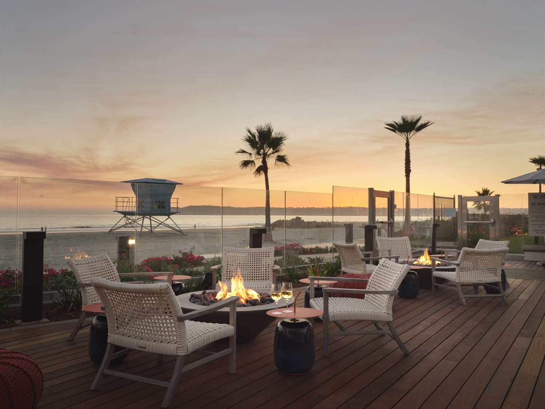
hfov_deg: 61.7
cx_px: 272
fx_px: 457
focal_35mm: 29
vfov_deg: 48.2
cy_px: 204
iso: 500
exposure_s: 1/25
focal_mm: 36.2
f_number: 11
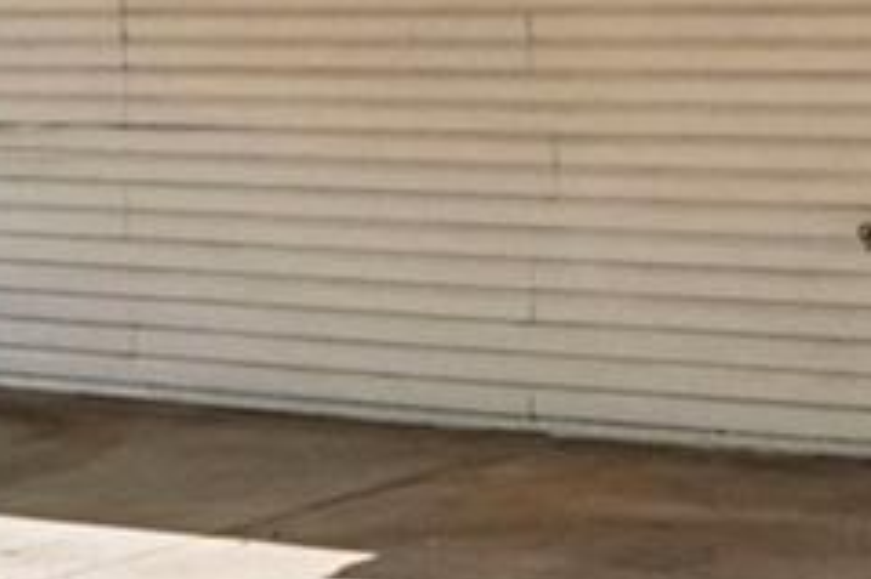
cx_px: 827
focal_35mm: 107
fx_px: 2587
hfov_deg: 18.7
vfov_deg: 12.7
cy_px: 98
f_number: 8
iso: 400
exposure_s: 1/2500
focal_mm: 16
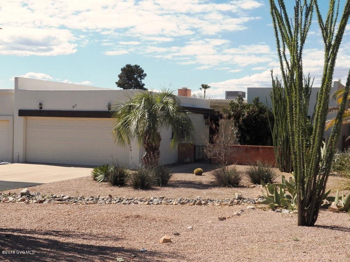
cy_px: 131
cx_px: 175
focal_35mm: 56
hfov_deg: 34.3
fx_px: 566
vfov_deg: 26.1
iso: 125
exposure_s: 1/1600
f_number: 4.5
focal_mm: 10
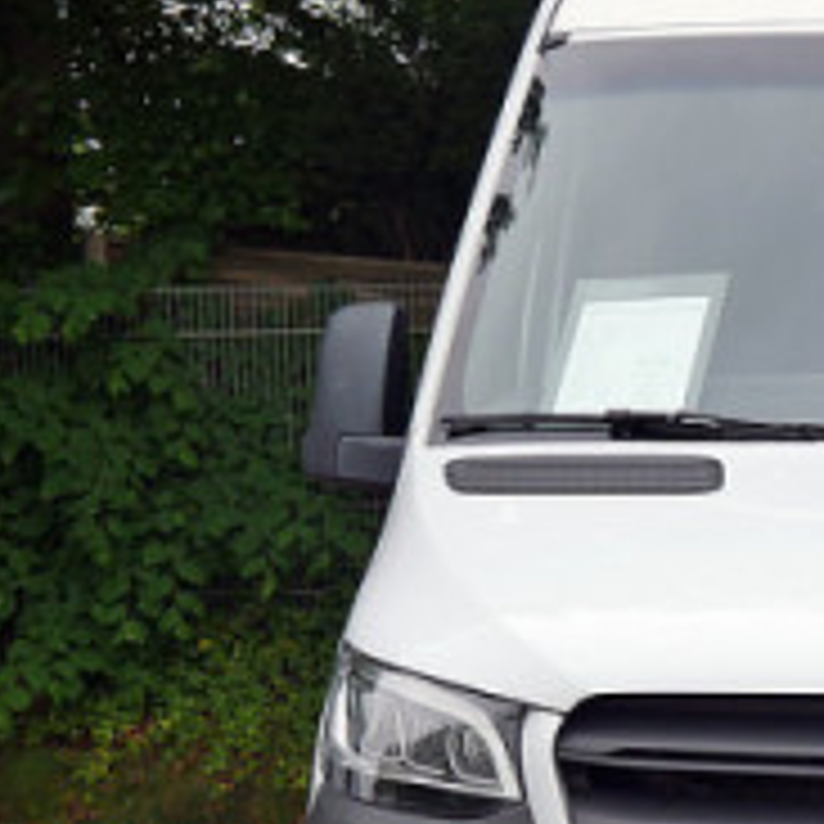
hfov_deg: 12.6
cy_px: 603
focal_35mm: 136
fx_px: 3663
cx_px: 955
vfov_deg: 12.8
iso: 200
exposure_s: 1/400
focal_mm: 22
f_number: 4.2
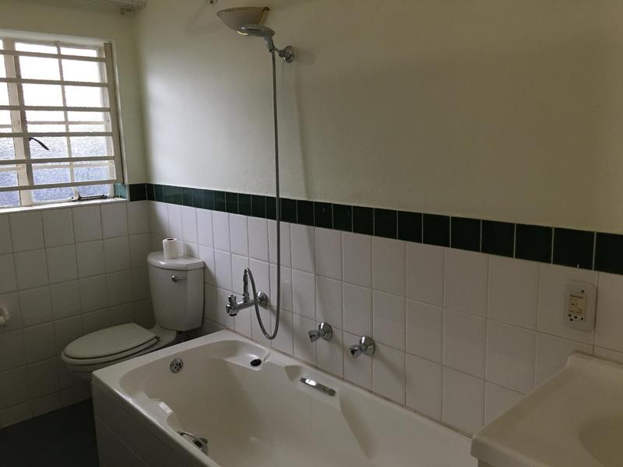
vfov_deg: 48.2
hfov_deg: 61.7
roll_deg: +0.8
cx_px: 312
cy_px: 234
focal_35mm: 29
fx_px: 522
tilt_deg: -8.4
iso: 80
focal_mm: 4.15
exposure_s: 1/17
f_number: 2.2
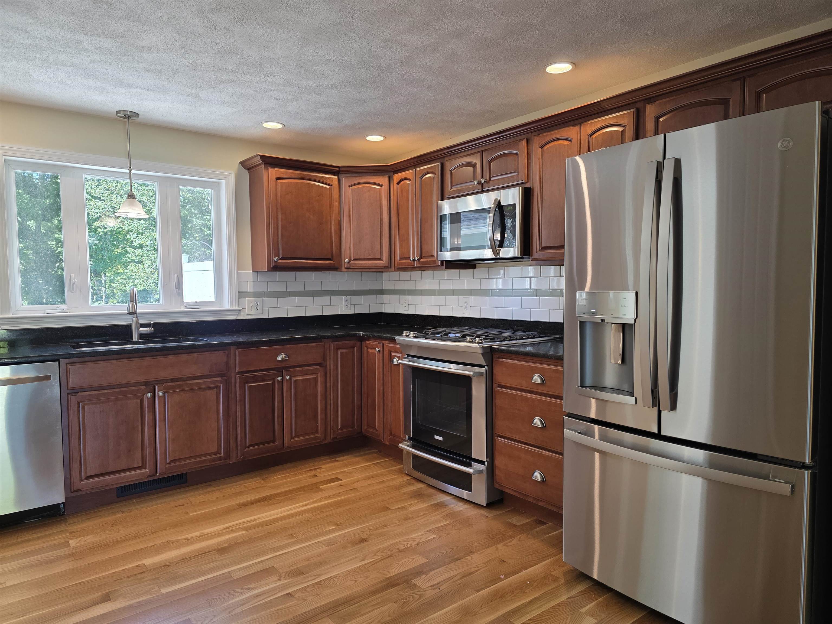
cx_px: 416
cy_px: 312
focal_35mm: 23
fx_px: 553
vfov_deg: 58.9
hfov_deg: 73.9
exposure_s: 1/120
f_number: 1.7
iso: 160
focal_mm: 6.3
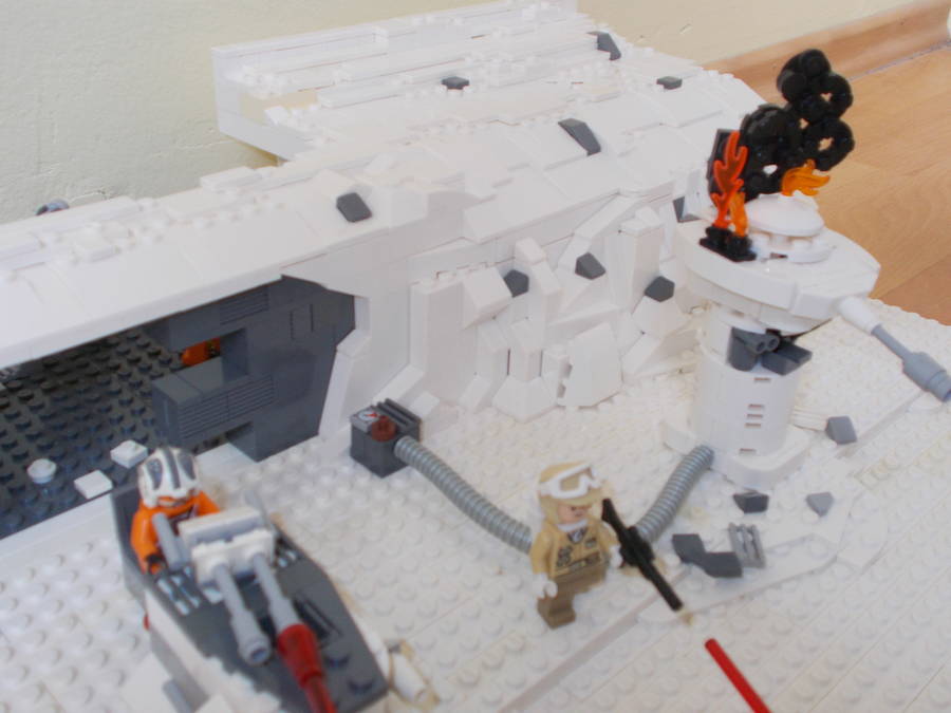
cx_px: 476
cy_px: 356
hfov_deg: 47.9
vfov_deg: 36.8
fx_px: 1071
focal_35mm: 39
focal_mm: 6.9
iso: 125
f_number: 3.9
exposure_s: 1/30
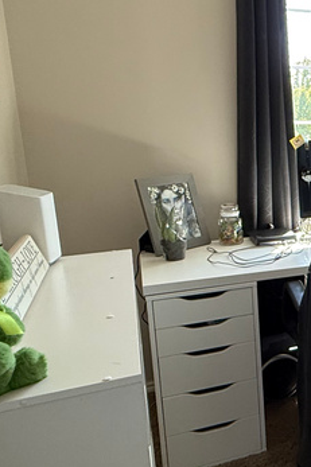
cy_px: 215
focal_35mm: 43
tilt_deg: -10.0
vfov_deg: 45.4
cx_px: 432
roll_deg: +0.3
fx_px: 558
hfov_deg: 25.5
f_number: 2.2
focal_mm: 2.22
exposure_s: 1/99
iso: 200
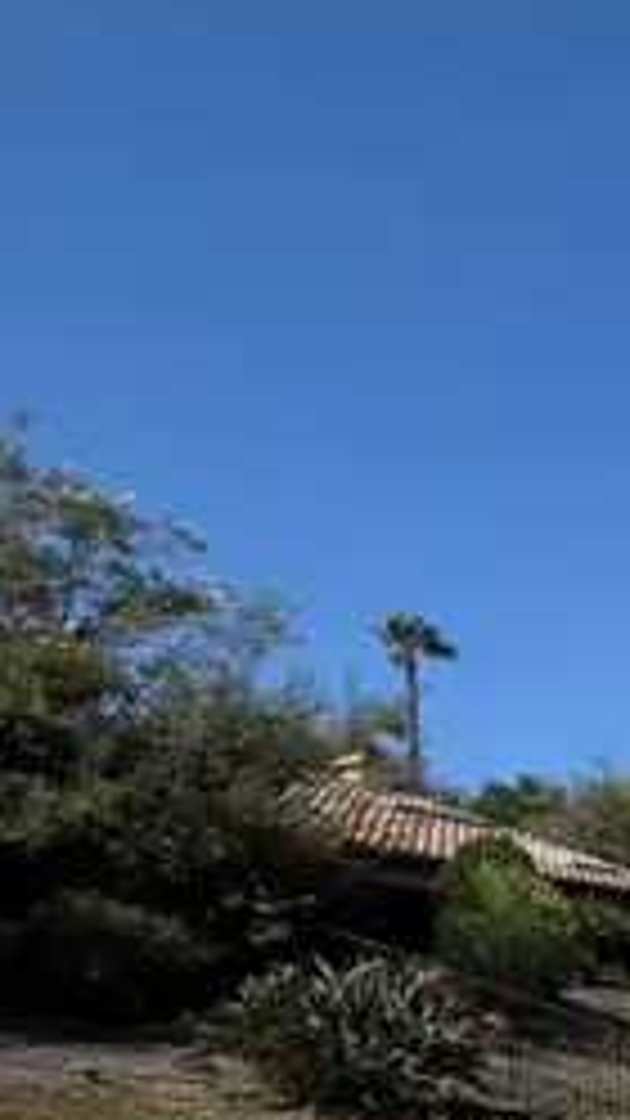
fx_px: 1396
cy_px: 1044
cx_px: 1575
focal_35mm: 47
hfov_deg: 14.4
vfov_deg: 39.9
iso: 50
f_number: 2.2
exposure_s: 1/3289
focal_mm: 2.22
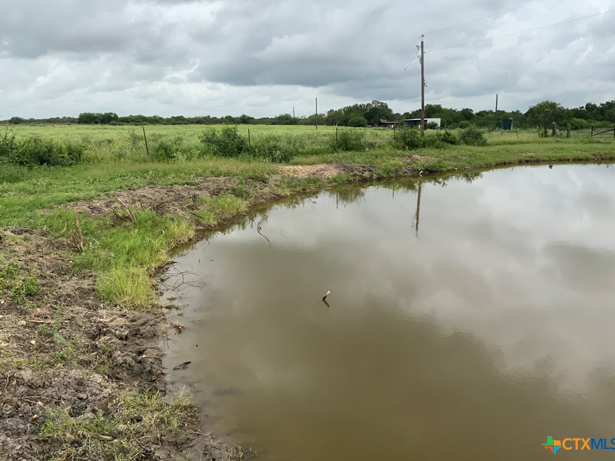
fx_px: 533
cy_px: 228
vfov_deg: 46.8
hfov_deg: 60.0
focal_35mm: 30
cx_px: 315
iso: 16
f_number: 1.8
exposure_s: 1/1534
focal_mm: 3
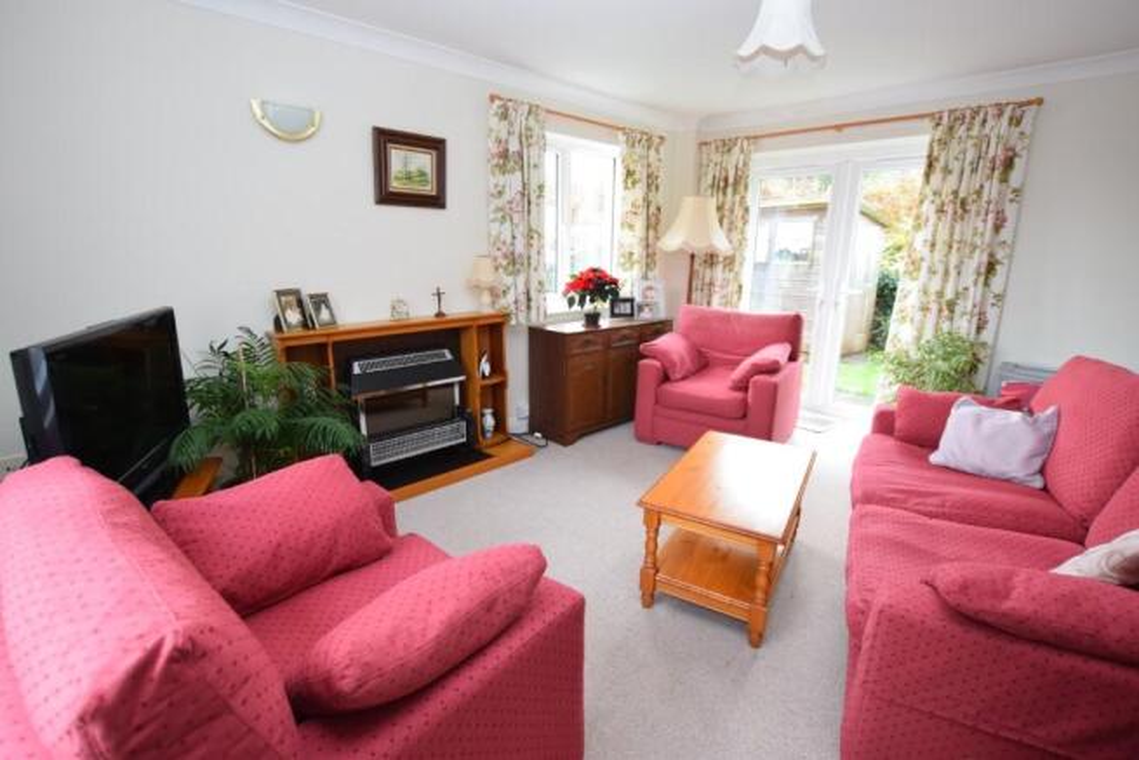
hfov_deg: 95.0
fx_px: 522
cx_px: 570
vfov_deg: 72.1
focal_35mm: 16
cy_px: 380
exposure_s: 1/60
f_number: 4
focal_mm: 11
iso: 800
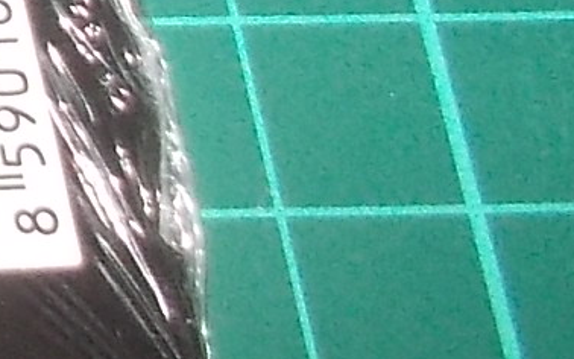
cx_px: -1043
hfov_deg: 9.4
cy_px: -526
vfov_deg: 6.7
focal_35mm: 185
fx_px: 2893
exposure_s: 1/30
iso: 200
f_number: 3.3
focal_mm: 4.1
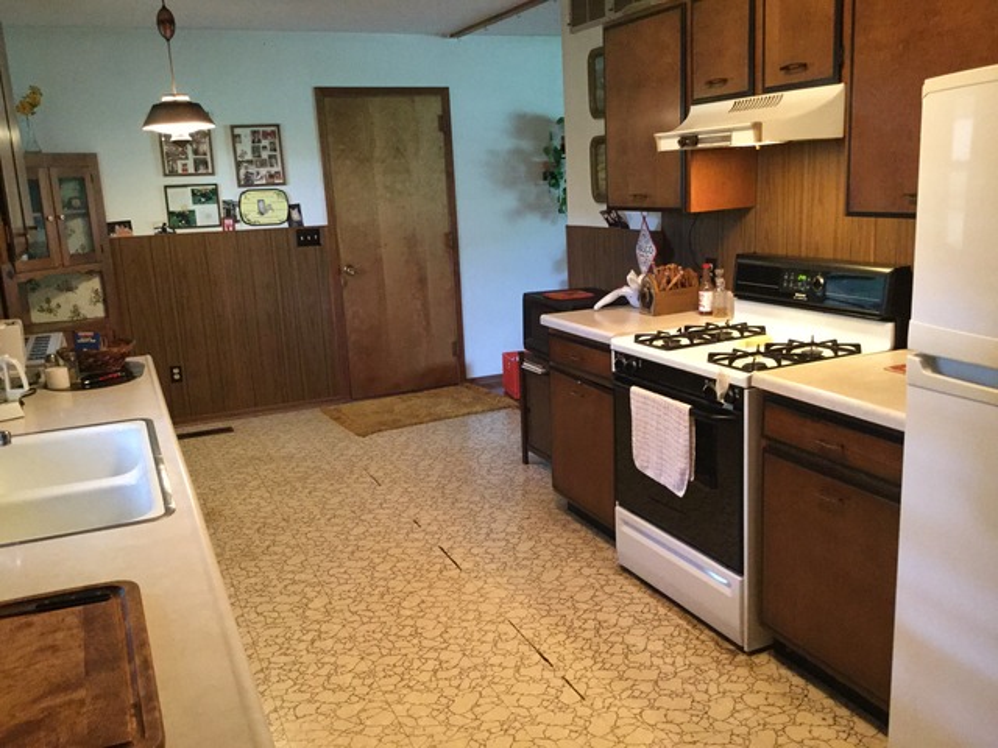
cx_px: 499
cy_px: 374
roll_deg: +2.7
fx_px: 894
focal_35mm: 31
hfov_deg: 58.4
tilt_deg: -12.4
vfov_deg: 45.4
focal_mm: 3.3
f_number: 2.4
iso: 320
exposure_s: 1/15
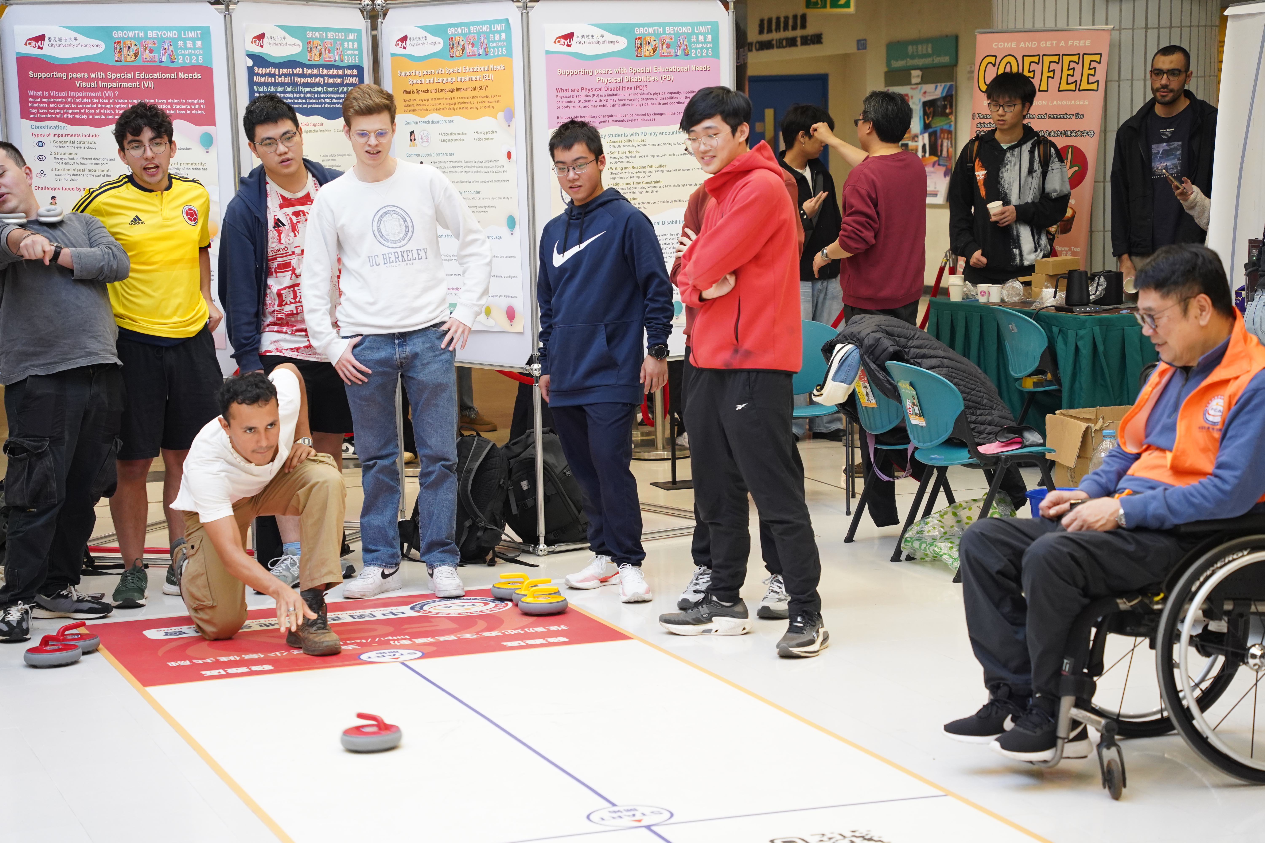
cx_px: 632
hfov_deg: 26.0
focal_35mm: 78
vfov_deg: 17.5
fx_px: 2741
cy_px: 422
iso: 2500
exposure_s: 1/125
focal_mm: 78
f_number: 5
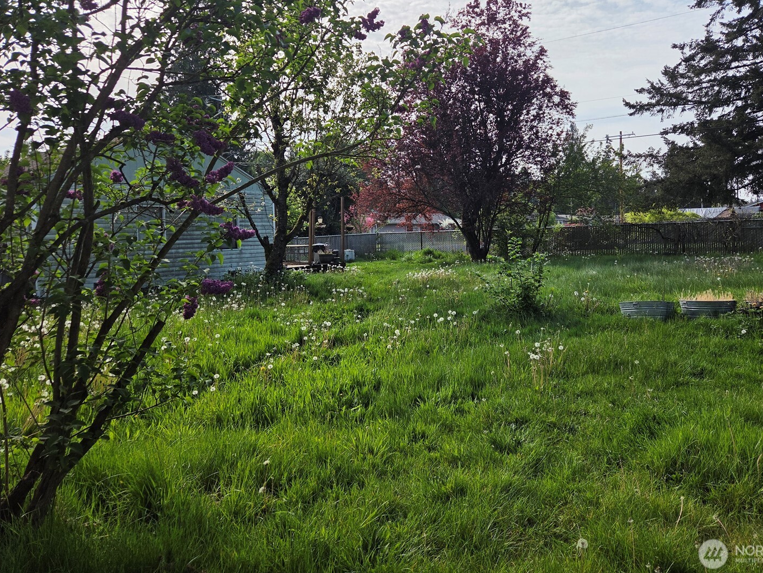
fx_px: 573
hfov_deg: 67.2
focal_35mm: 26
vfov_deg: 53.0
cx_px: 407
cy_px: 252
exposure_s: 1/6743
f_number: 1.8
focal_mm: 5.4
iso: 80
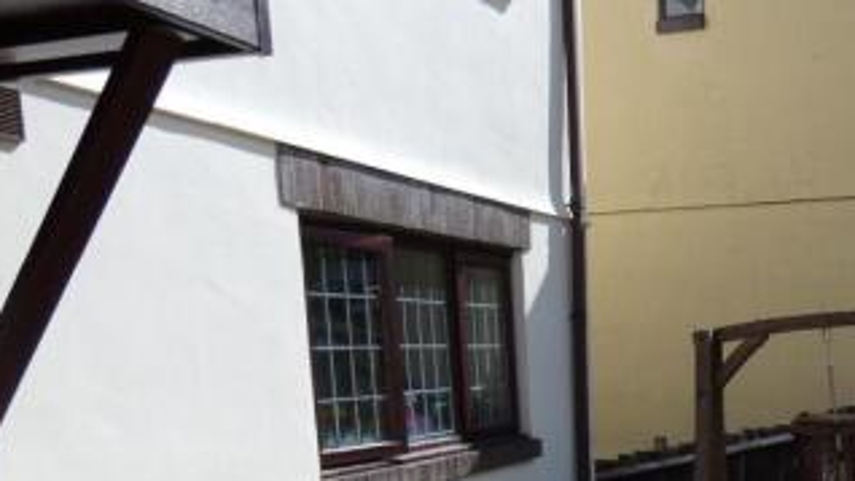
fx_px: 907
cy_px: 523
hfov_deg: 47.1
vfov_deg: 27.3
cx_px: 714
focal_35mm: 40
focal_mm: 3.6
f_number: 3.5
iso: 80
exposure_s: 1/1000
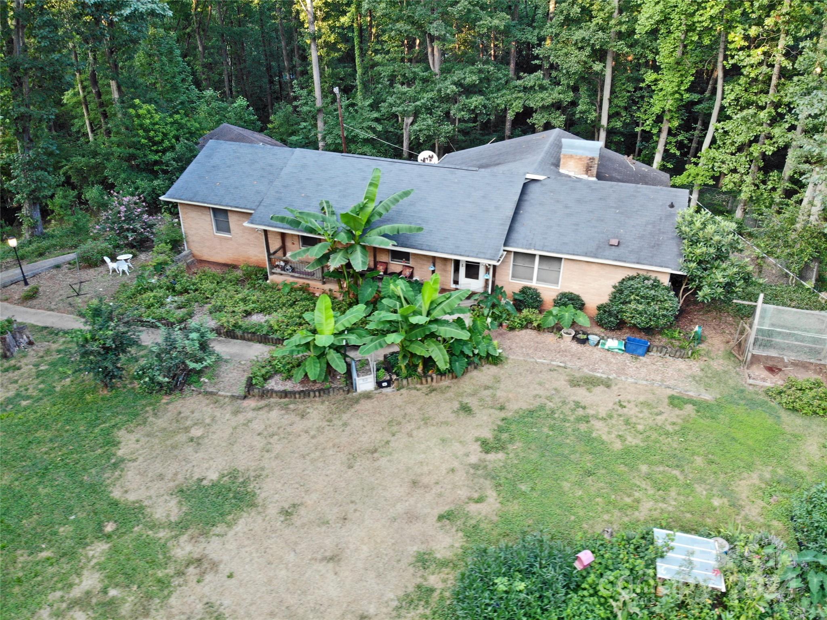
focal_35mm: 24
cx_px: 414
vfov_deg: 56.8
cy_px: 310
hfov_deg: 71.6
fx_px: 573
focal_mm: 4.5
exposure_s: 1/25
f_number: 2.8
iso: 200
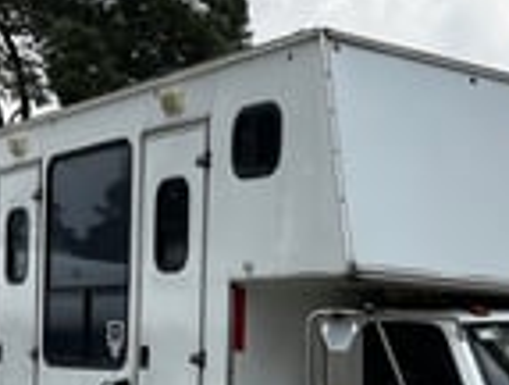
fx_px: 1282
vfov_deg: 16.7
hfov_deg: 21.7
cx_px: 498
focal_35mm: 87
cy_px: 389
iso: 50
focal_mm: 5.7
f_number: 1.5
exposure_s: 1/3257
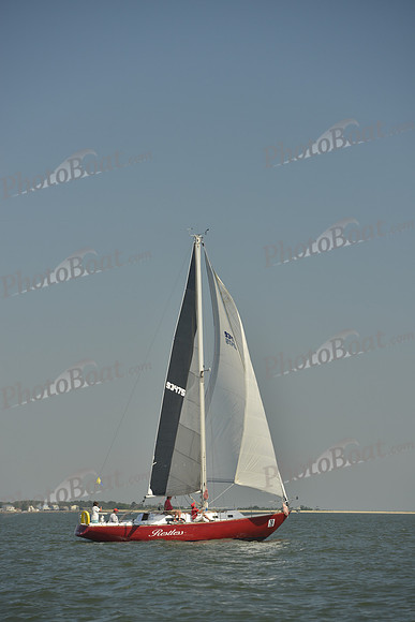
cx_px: 208
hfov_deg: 8.9
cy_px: 311
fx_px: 2678
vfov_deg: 13.2
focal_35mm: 155
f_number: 6.3
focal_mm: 155
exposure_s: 1/800
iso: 200
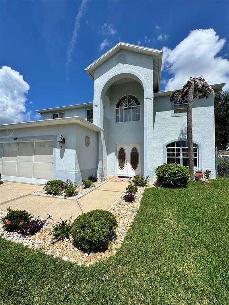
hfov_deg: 85.7
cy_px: 152
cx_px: 114
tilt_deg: +3.7
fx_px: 123
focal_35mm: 14
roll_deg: -0.2
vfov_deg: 102.1
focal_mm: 2.22
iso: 50
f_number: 2.2
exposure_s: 1/3906
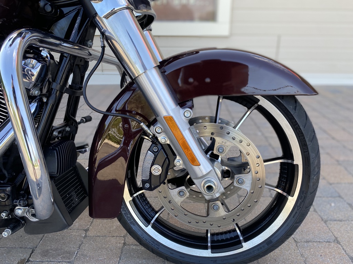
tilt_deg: -19.6
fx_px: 265
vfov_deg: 53.1
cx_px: 176
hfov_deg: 67.3
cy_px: 132
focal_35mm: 26
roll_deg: -0.2
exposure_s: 1/206
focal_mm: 4.25
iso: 32
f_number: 1.8
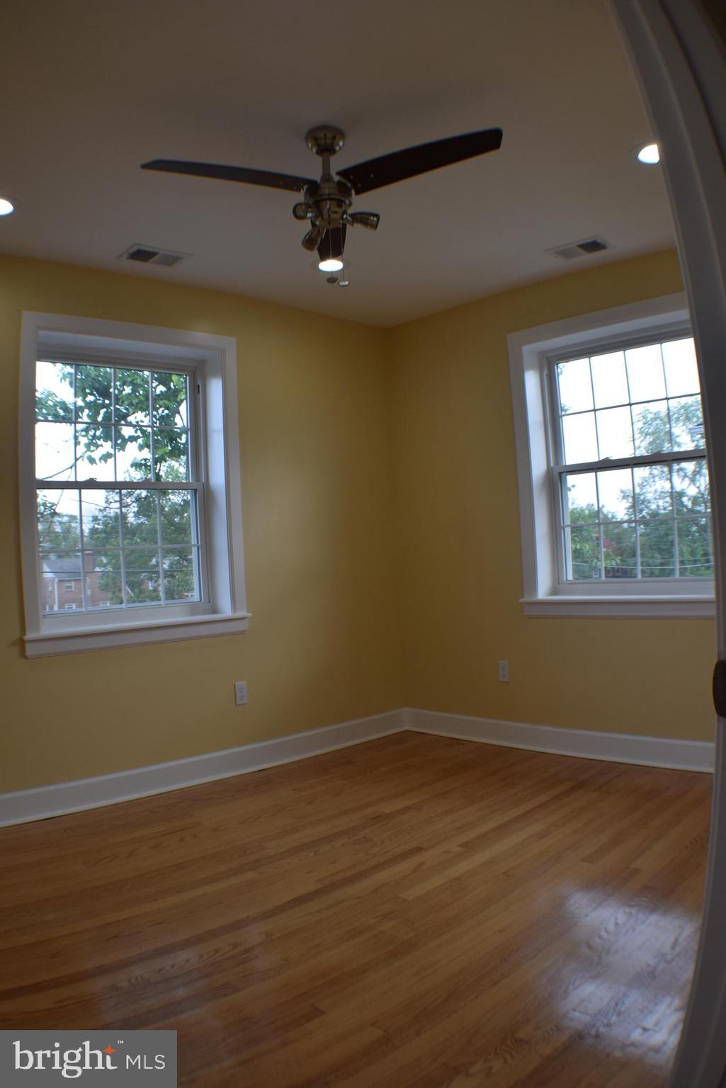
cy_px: 544
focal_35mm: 36
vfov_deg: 53.1
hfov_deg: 36.9
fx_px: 1088
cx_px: 363
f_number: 6.3
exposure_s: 1/160
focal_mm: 24
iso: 400
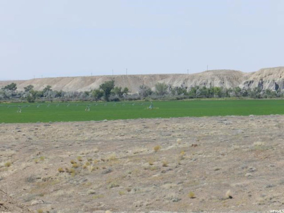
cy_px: 106
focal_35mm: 160
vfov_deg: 9.3
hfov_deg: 12.3
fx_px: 1313
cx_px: 142
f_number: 5.3
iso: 160
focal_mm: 28.4
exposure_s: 1/800
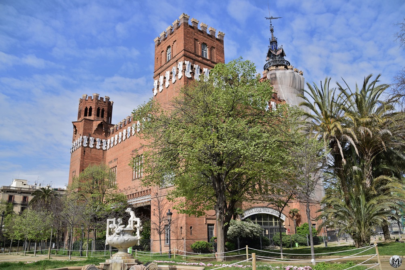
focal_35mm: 27
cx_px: 202
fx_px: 304
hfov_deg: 67.4
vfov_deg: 47.9
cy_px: 135
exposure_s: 1/320
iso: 200
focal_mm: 18
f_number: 9
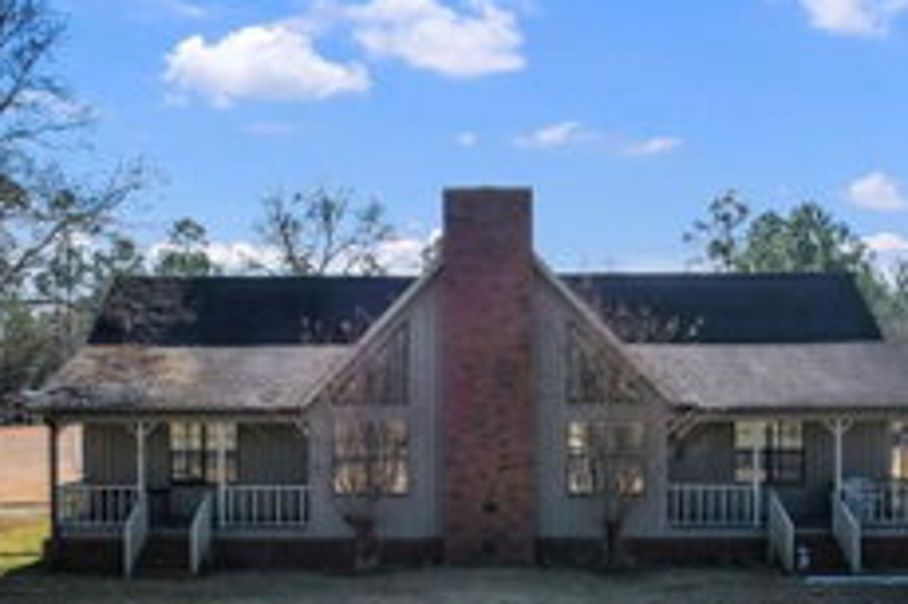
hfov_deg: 40.3
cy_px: 385
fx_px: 1235
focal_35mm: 49
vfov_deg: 27.4
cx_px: 418
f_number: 2.8
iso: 100
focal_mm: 8.38
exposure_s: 1/2500
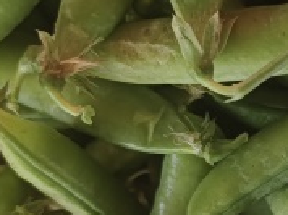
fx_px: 897
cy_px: 134
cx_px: 358
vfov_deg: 13.7
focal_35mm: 108
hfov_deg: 17.3
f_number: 1.88
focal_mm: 5.56
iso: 65
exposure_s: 1/175
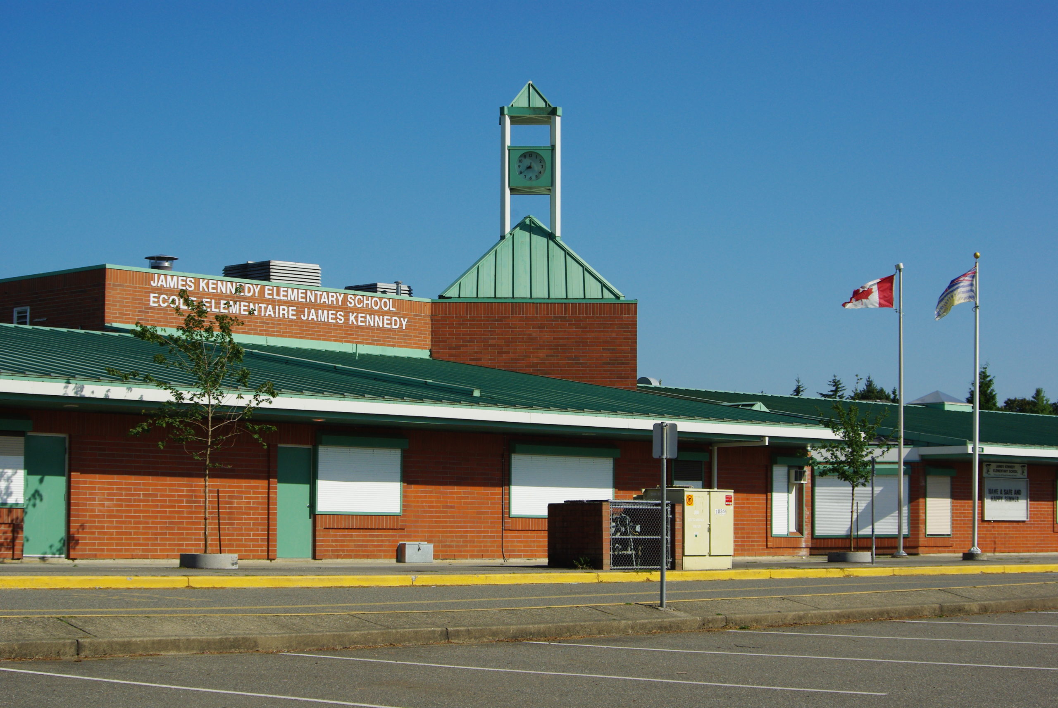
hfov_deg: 27.0
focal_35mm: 75
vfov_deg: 18.2
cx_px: 529
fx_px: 2207
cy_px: 354
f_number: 11
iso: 200
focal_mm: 50
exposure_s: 1/350
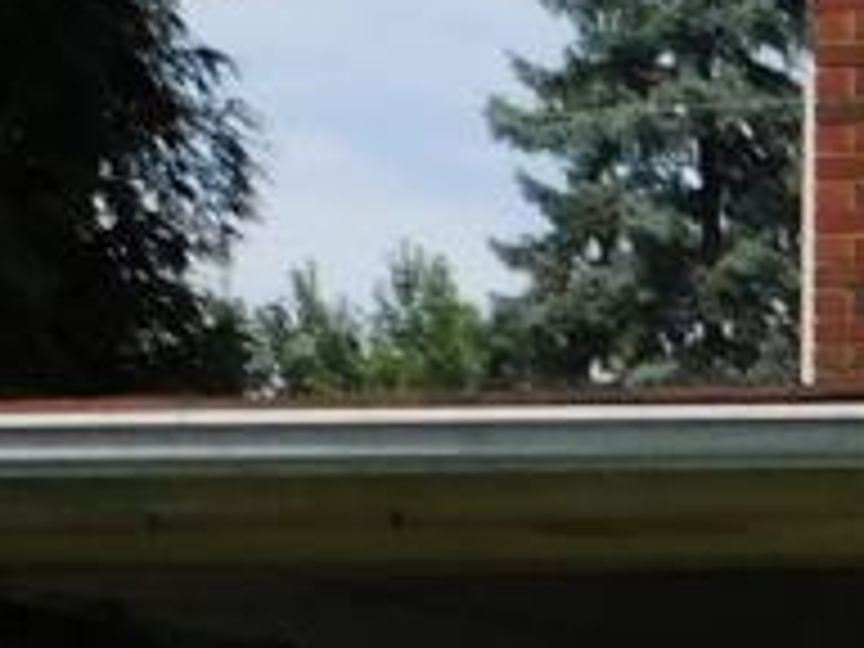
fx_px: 4493
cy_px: 1532
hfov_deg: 10.2
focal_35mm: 180
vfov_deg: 7.7
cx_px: 1710
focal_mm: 4
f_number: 6
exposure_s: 1/640
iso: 125
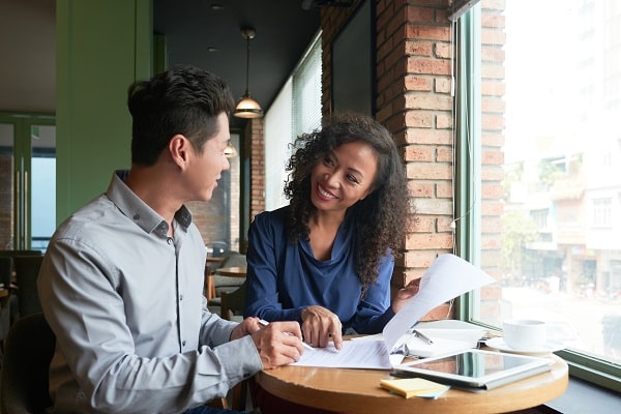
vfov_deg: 37.9
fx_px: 604
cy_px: 207
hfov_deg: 54.4
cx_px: 310
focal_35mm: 35
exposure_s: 1/200
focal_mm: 35
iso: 400
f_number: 5
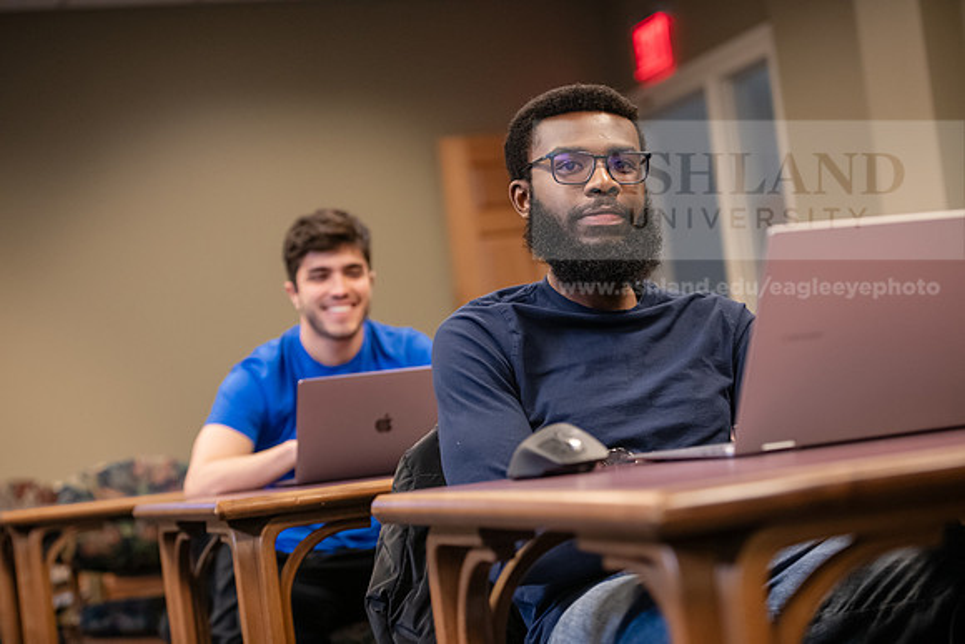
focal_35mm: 70
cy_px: 322
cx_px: 482
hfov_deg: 28.8
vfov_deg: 19.5
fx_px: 1877
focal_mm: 70
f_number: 3.2
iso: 2500
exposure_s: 1/200
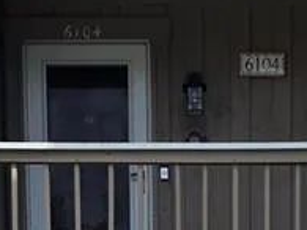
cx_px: 206
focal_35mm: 121
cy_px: 588
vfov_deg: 10.3
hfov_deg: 16.3
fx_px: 1072
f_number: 1.7
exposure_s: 1/1834
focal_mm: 6.3
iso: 80
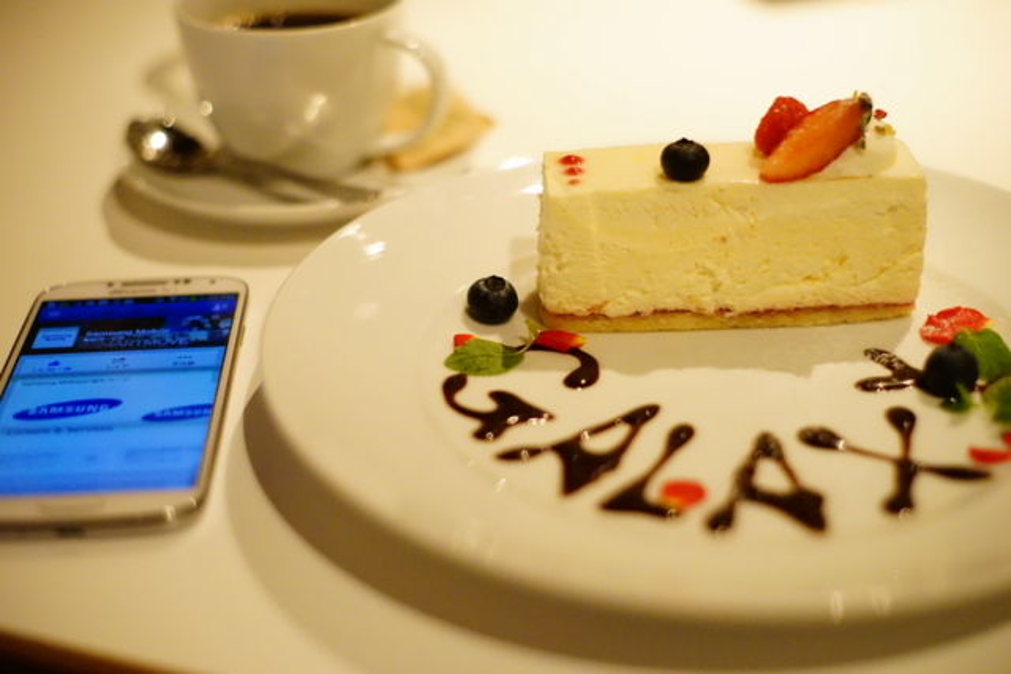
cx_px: 506
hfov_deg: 39.6
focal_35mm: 50
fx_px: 1404
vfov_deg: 27.0
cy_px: 337
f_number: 2.2
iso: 10000
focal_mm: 50
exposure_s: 1/125
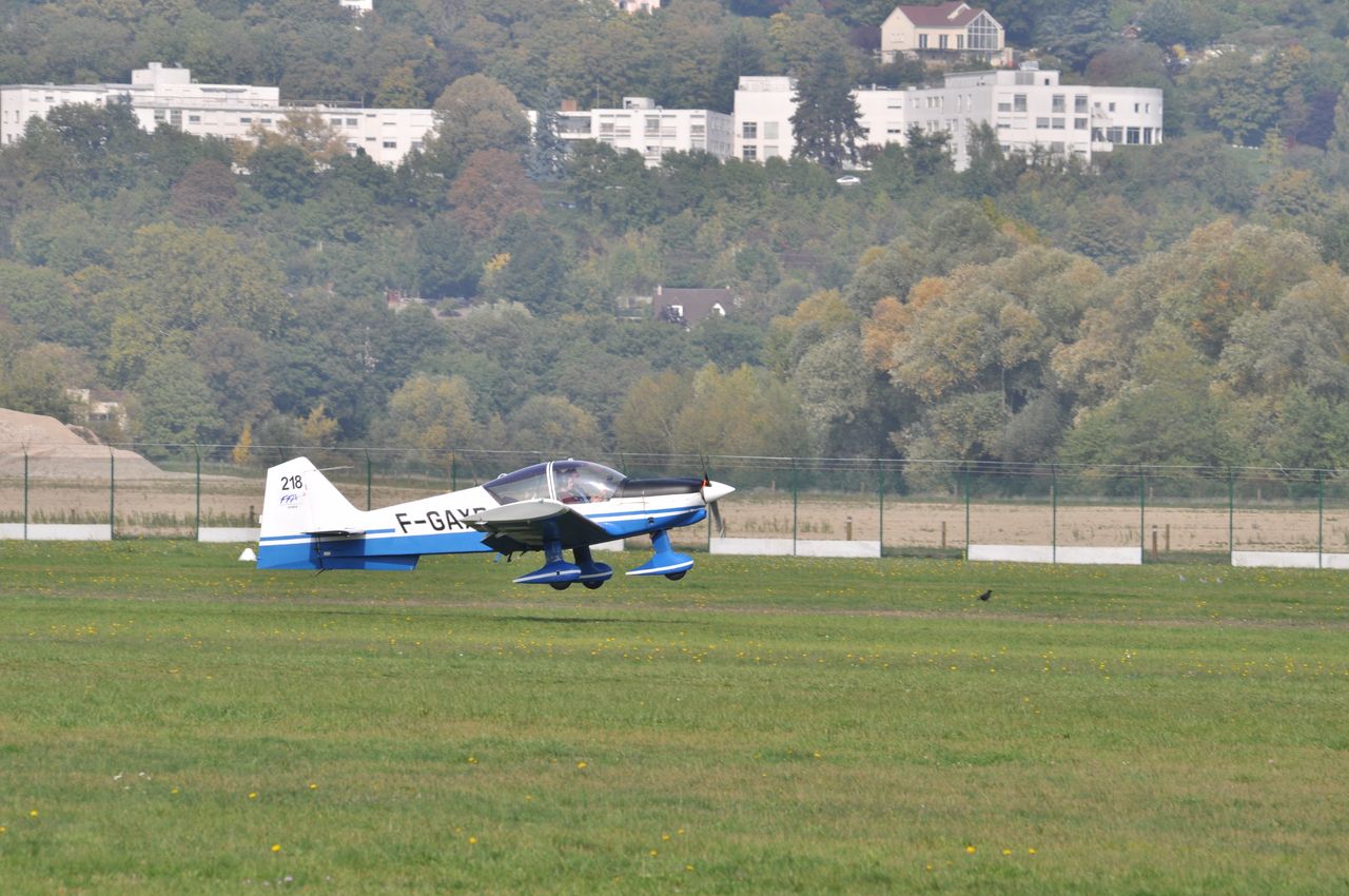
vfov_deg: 5.4
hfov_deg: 8.1
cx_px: 674
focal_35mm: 255
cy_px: 448
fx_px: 9543
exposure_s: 1/500
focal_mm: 170
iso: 200
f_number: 10
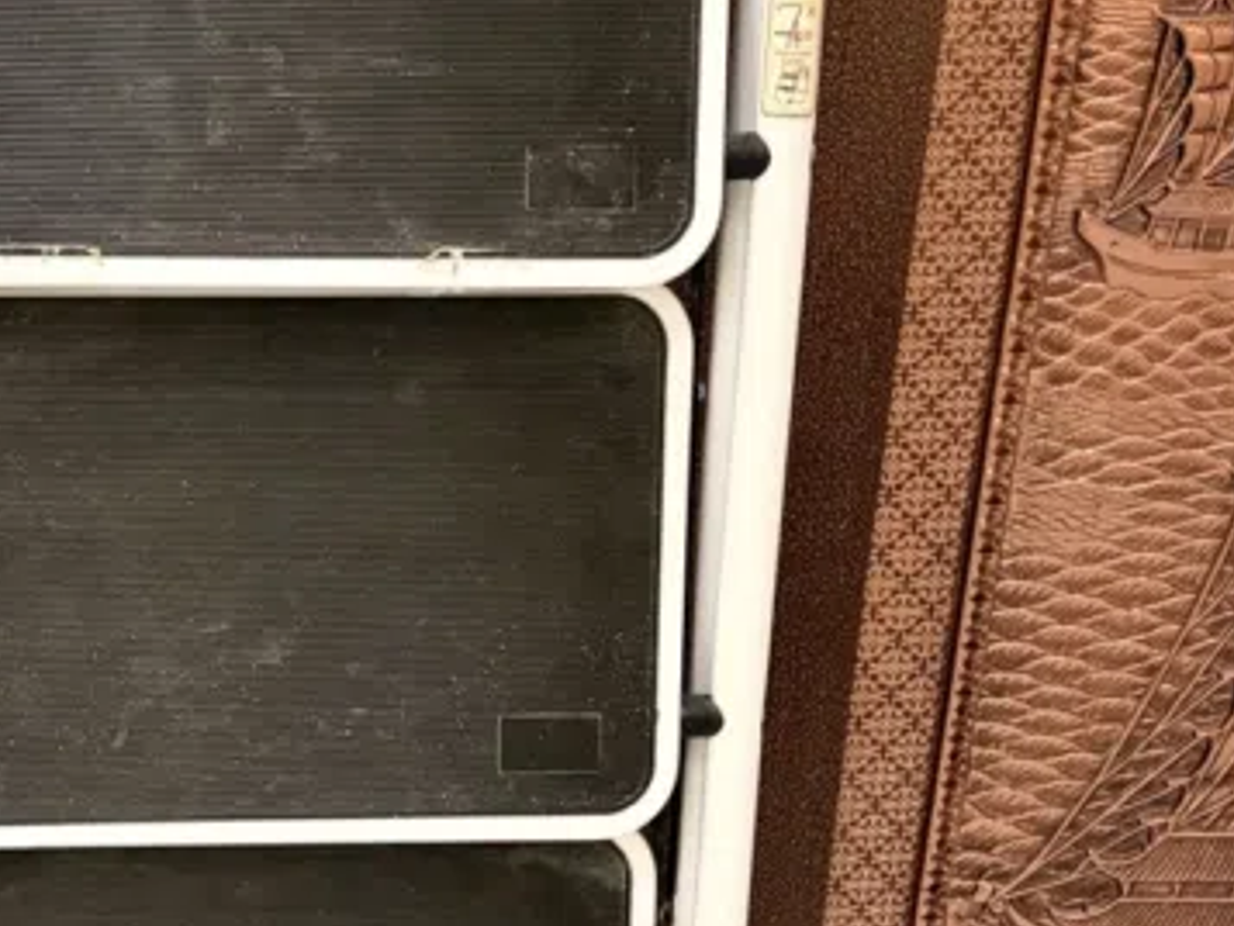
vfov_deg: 32.9
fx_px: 1533
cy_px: 712
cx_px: 235
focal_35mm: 43
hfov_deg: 41.8
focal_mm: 6.76
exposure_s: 1/50
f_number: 1.78
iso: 500
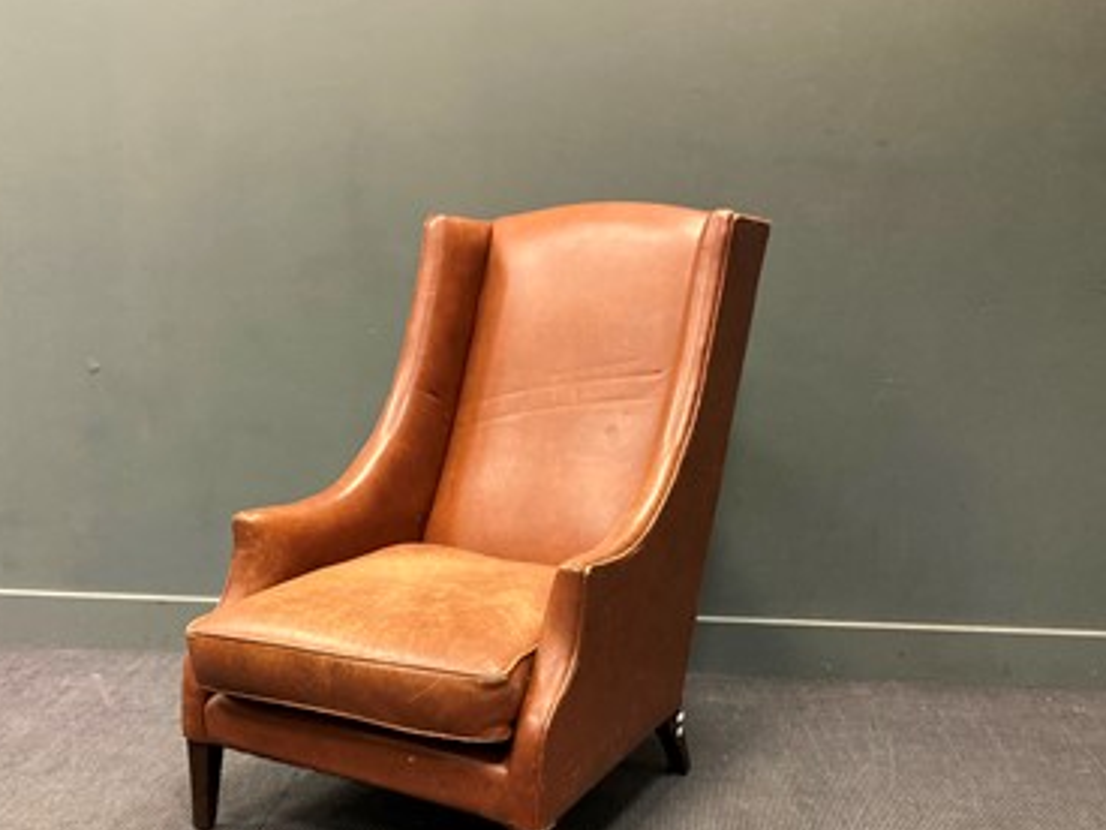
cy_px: 546
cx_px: 514
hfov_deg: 48.9
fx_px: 1214
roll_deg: -1.2
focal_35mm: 38
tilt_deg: -13.4
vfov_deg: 37.4
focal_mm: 3.99
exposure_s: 1/50
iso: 320
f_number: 1.8
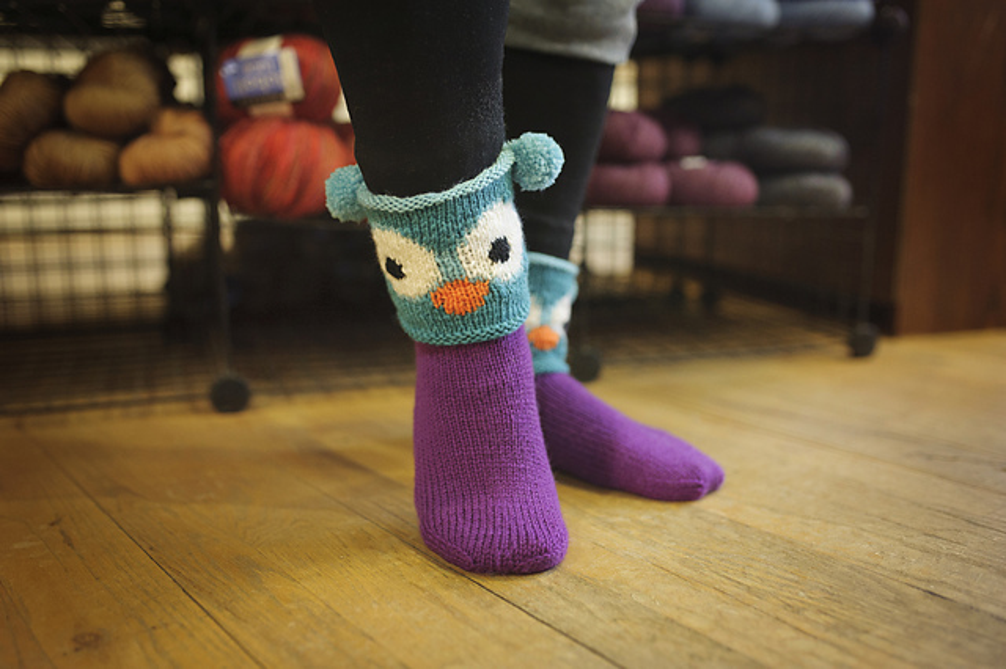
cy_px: 334
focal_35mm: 35
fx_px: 978
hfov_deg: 54.5
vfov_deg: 37.8
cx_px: 503
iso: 2500
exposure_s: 1/100
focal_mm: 35
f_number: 2.2
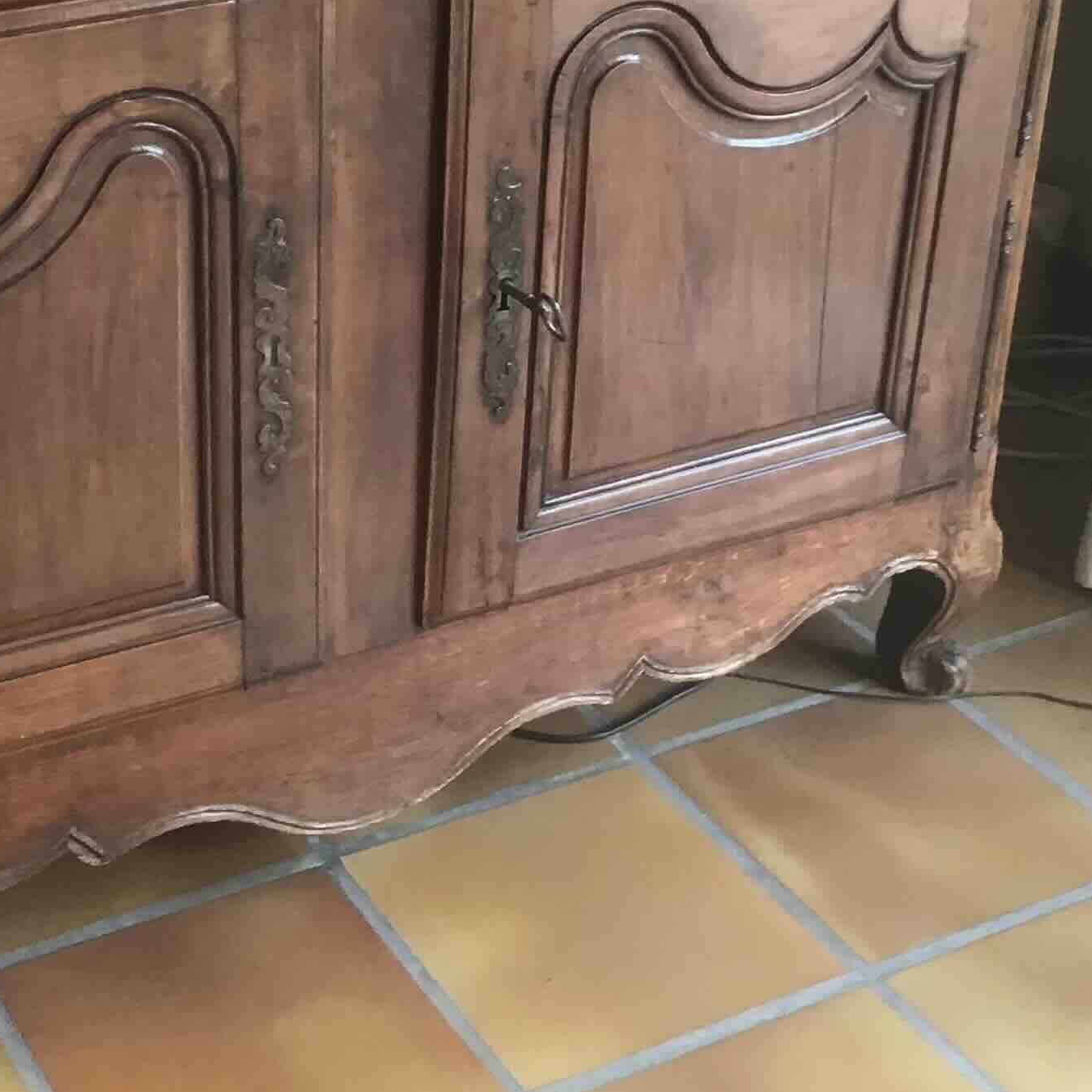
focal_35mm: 67
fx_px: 2391
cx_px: 267
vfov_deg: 25.5
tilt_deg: -26.7
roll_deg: +1.5
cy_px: 319
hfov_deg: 25.4
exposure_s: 1/33
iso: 64
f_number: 2.4
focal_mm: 3.3
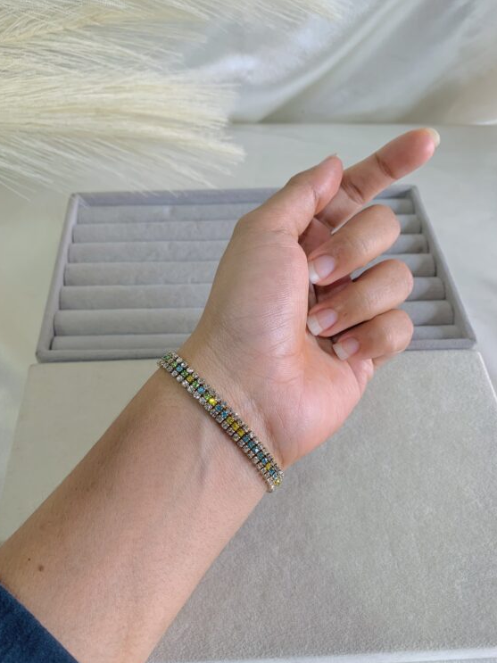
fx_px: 536
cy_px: 342
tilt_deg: -55.0
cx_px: 230
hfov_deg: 49.7
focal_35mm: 28
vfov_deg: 63.4
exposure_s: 1/100
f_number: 1.8
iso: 80
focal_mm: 4.25
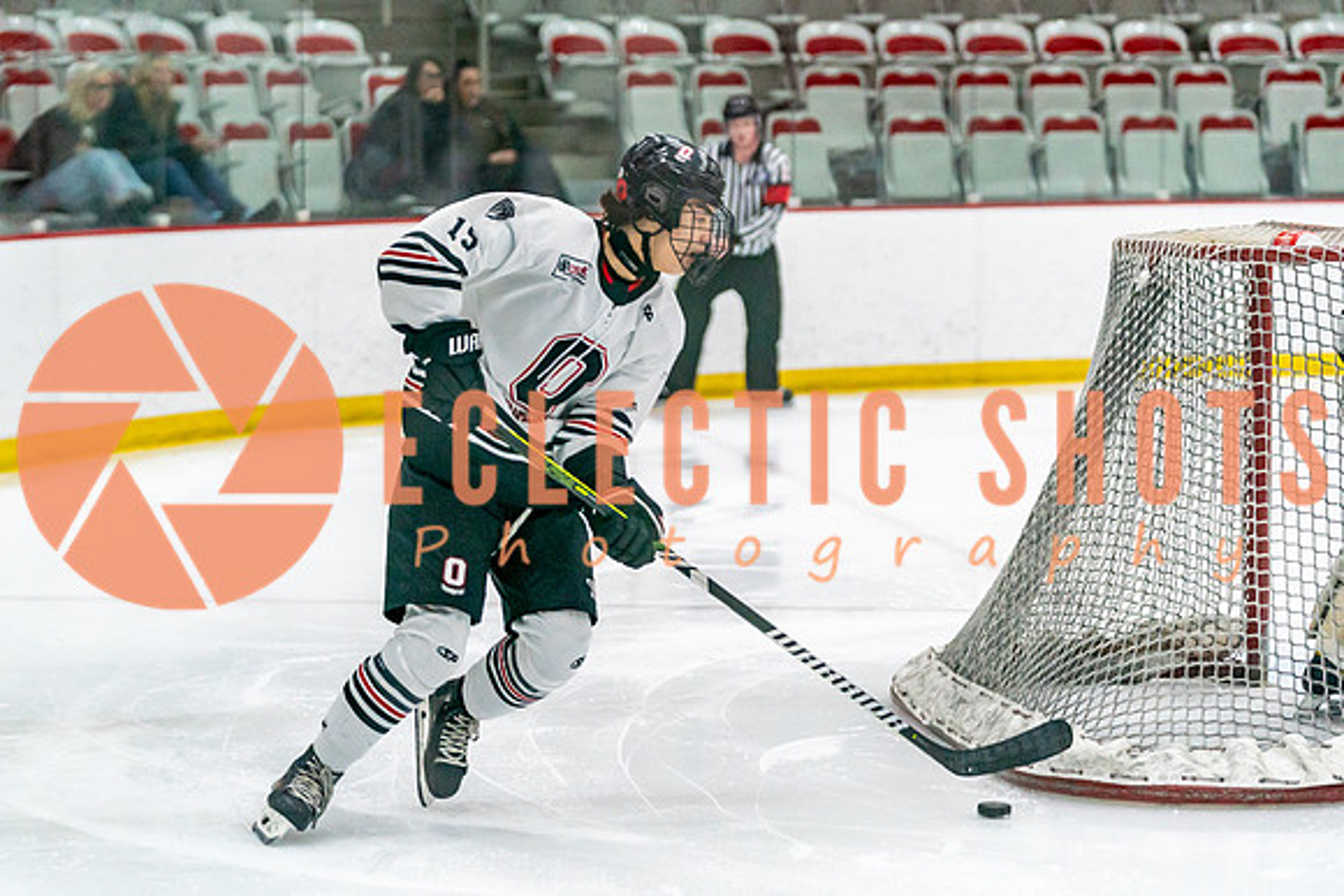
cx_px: 640
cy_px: 392
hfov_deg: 18.2
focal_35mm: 112
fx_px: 4199
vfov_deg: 12.2
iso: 3200
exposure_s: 1/1250
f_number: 2.8
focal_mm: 100
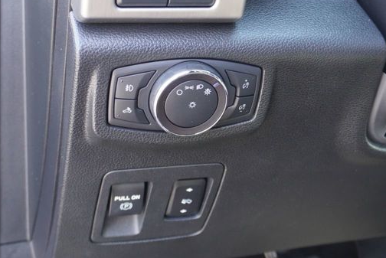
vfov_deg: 21.2
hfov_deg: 30.9
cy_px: 93
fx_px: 687
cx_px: 283
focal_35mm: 64
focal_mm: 21
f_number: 4
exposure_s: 1/60
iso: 500
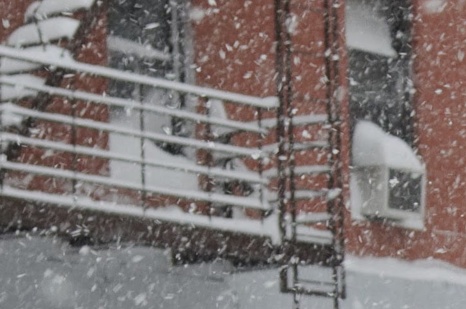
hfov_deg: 8.1
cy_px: 632
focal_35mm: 247
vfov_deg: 5.4
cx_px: 814
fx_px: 3193
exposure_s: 1/100
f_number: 5
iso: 400
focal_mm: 28
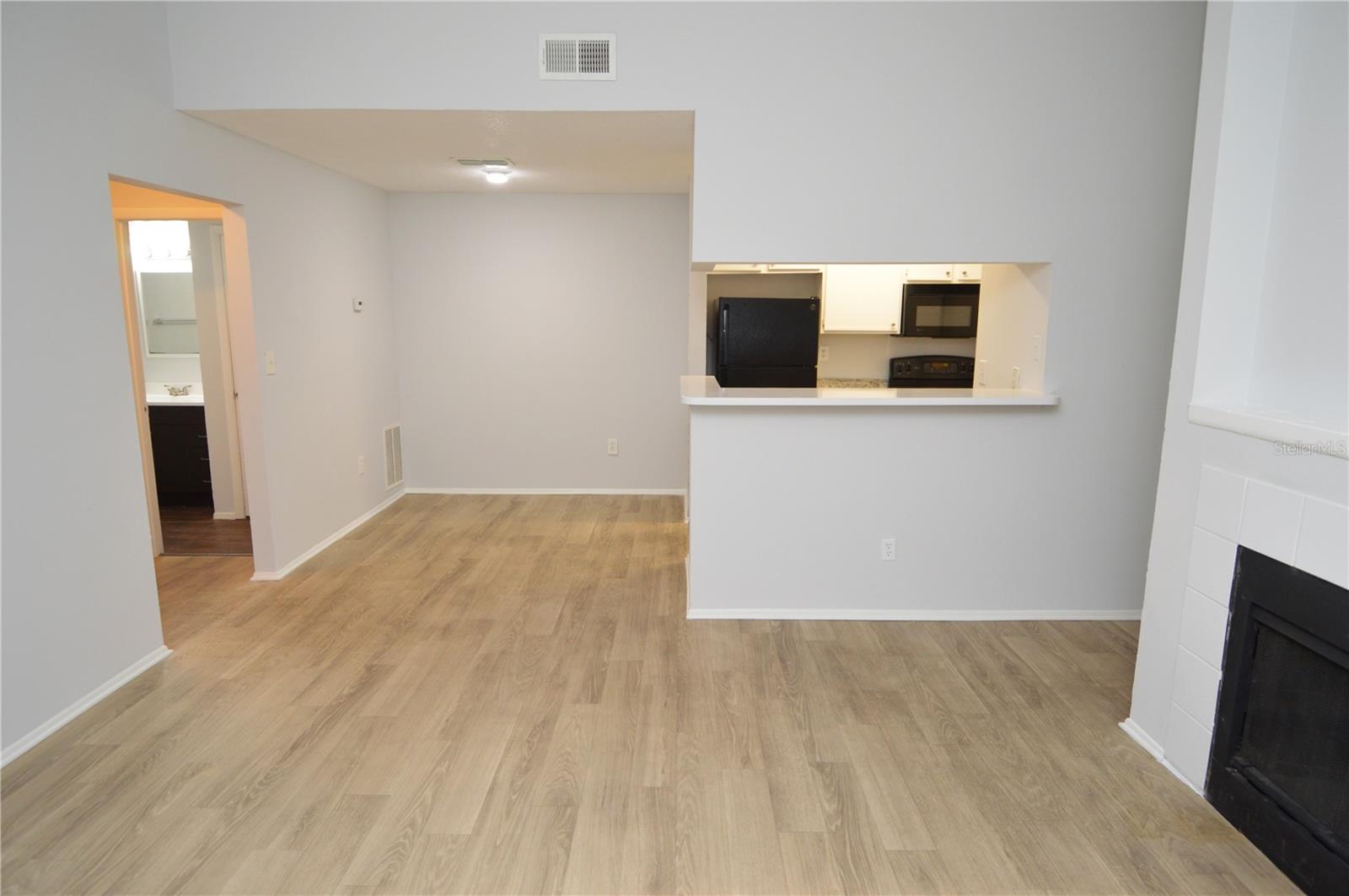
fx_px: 674
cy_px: 448
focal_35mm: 18
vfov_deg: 67.3
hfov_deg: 90.1
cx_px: 674
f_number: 4
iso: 500
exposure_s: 1/60
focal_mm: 12
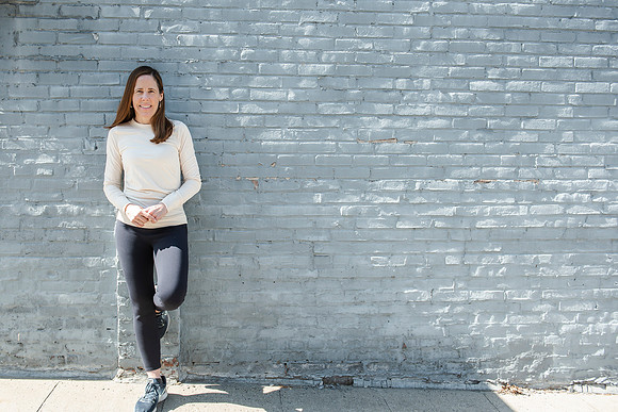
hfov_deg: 58.6
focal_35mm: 32
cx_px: 277
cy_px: 185
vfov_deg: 41.1
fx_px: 549
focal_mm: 29
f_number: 4
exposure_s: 1/1250
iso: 400
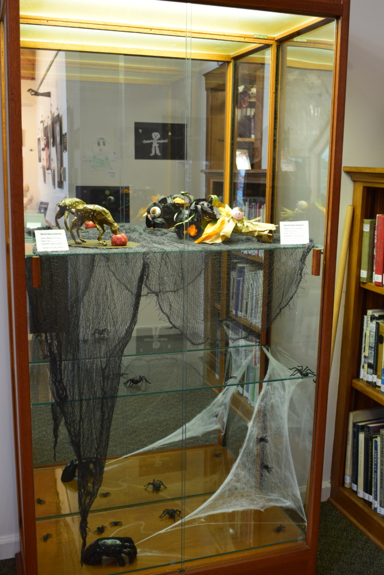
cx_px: 192
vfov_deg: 49.5
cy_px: 288
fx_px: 624
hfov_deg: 34.2
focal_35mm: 39
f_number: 6.3
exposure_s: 1/15
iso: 560
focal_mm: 26
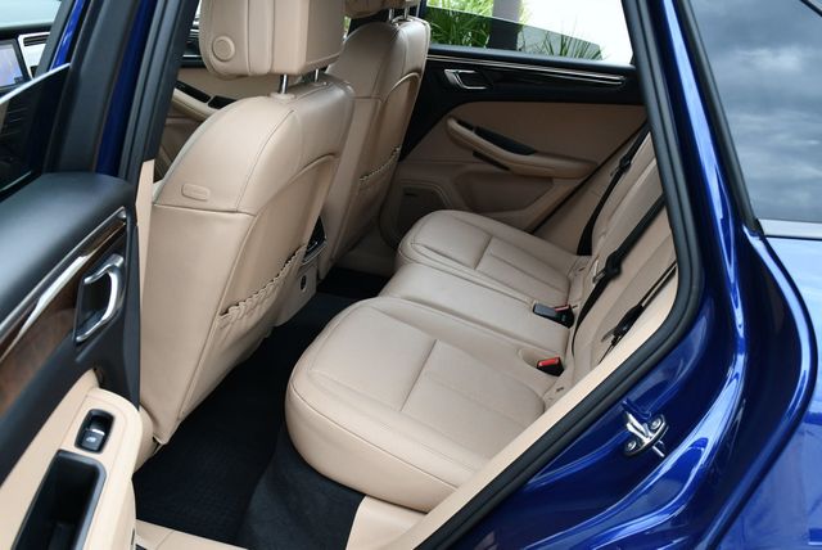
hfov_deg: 53.1
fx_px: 823
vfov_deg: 36.9
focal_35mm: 36
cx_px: 411
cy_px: 275
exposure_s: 1/250
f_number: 5
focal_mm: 18
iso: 400
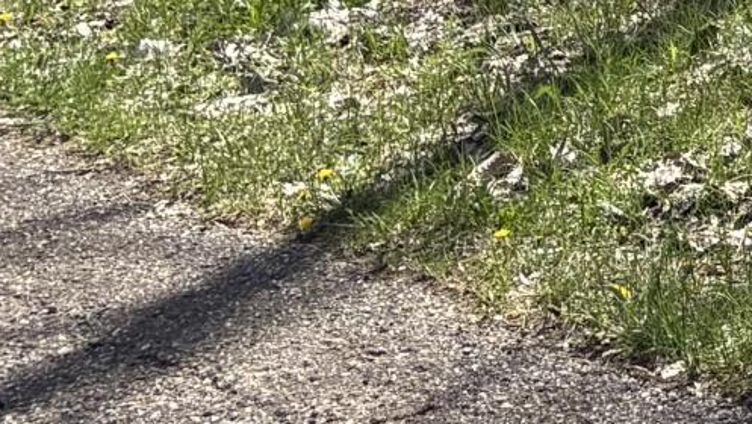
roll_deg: +2.0
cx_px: 1578
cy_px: -1155
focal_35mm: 171
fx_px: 3411
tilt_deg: +2.3
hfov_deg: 11.2
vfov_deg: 6.1
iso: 50
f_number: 1.6
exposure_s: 1/2364
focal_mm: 5.96
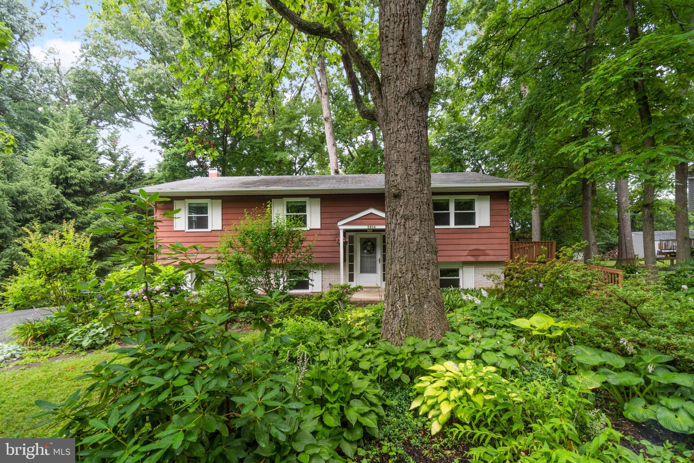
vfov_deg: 77.3
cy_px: 232
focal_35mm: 15
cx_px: 347
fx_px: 289
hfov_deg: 100.4
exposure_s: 1/8
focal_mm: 10
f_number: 8
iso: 100
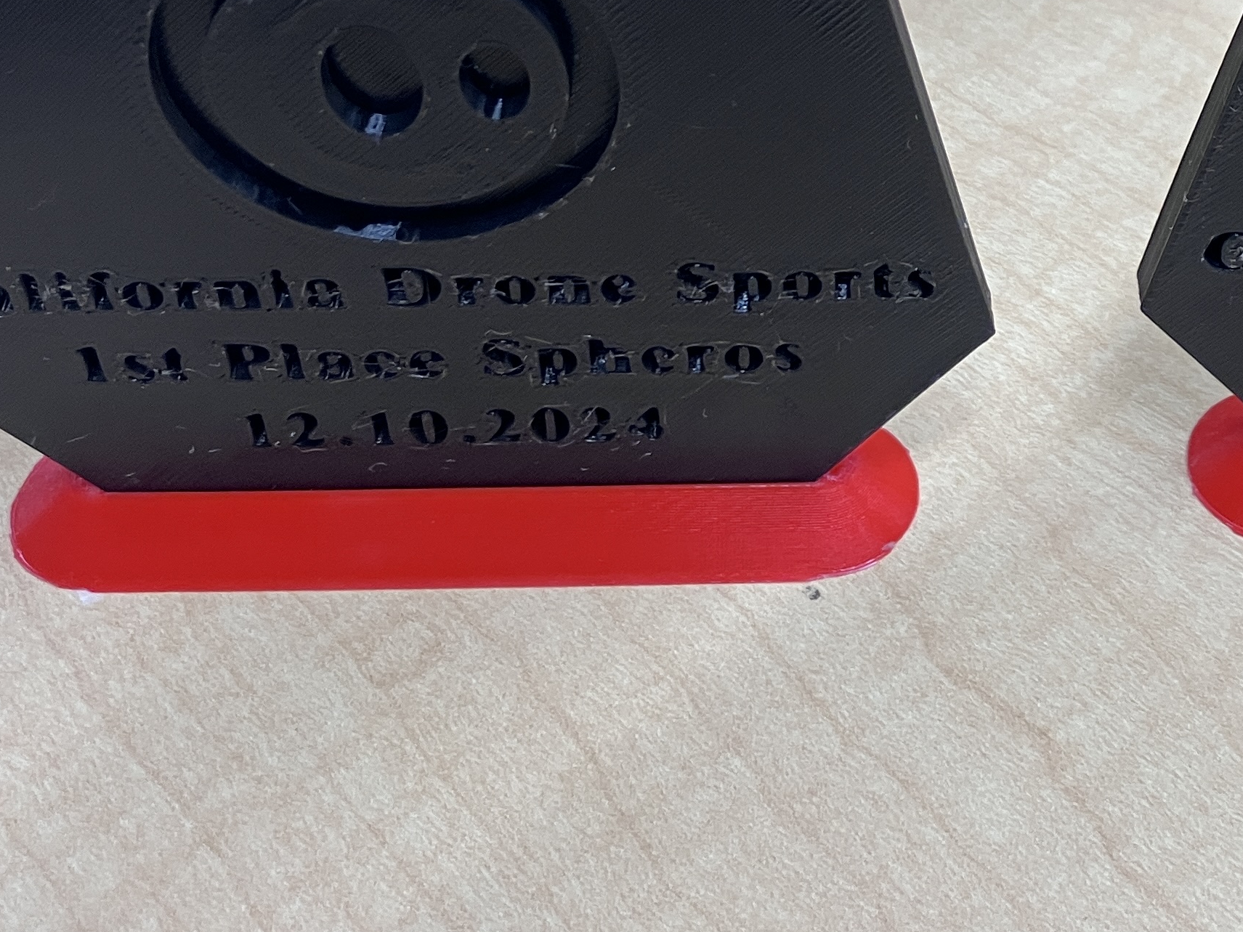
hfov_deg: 28.7
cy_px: -4
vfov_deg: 21.5
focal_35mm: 66
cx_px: 1015
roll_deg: -1.8
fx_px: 2370
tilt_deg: -40.1
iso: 80
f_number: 1.8
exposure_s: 1/60
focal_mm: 3.99
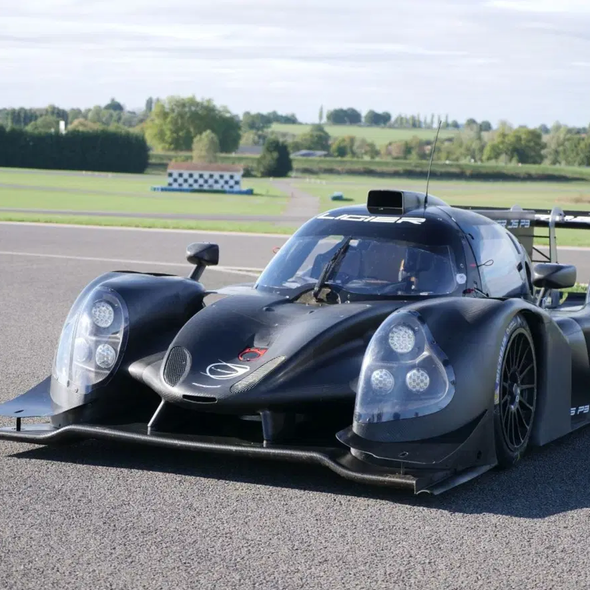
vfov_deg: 20.6
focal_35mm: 84
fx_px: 1620
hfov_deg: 20.6
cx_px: 344
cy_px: 300
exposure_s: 1/1000
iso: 200
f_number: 2.8
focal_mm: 35
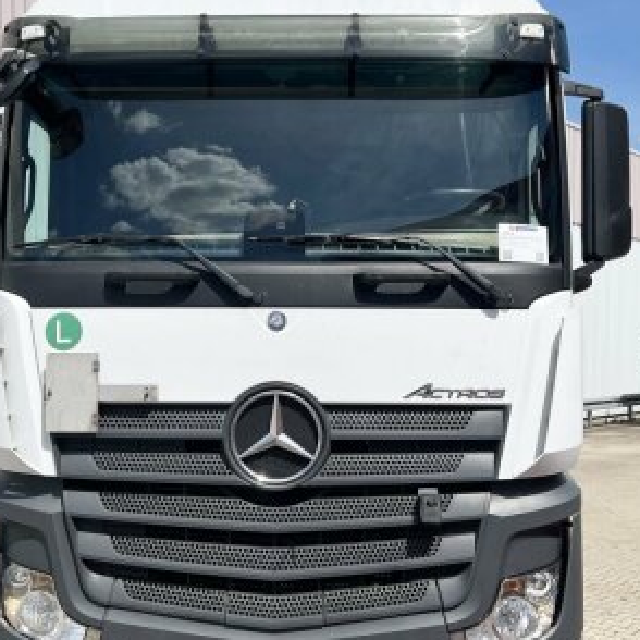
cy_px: 374
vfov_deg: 33.9
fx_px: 1046
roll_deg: +0.8
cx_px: 287
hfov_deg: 34.0
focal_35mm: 50
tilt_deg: -0.7
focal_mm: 5.7
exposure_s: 1/8000
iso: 50
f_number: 1.5
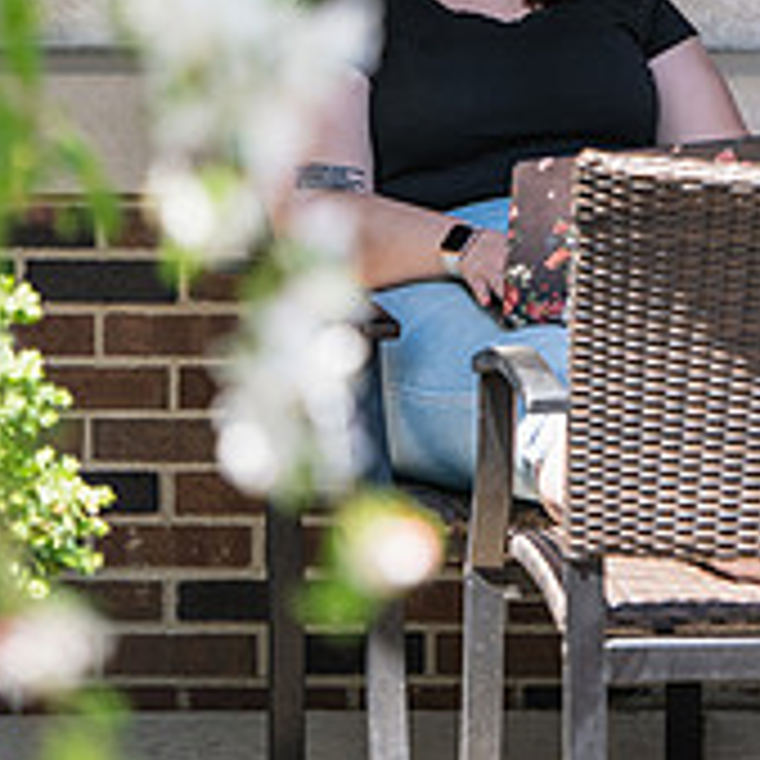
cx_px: 409
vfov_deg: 5.7
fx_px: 7601
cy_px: -81
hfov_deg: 5.7
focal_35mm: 306
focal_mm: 135
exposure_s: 1/200
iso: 80
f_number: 3.5
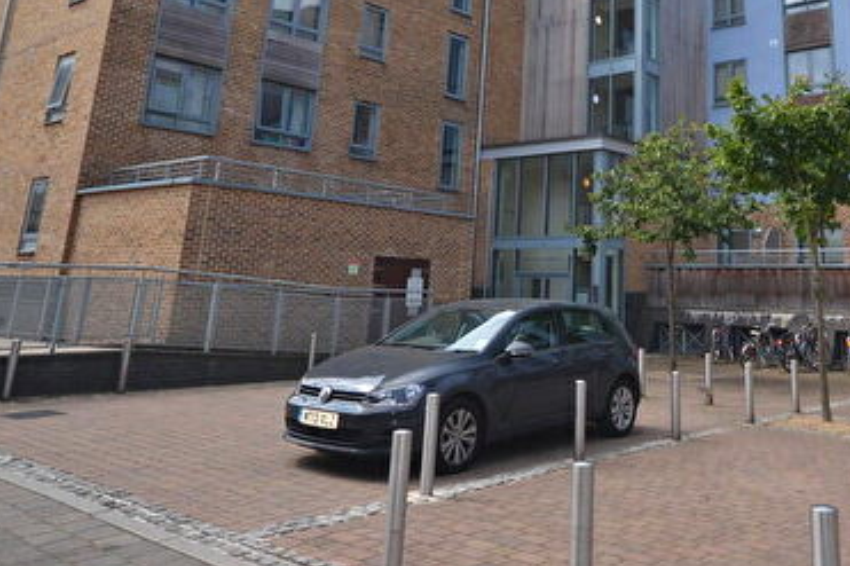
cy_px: 49
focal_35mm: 34
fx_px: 802
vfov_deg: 36.3
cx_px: 600
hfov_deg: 54.1
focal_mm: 12
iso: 100
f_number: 7.1
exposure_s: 1/200
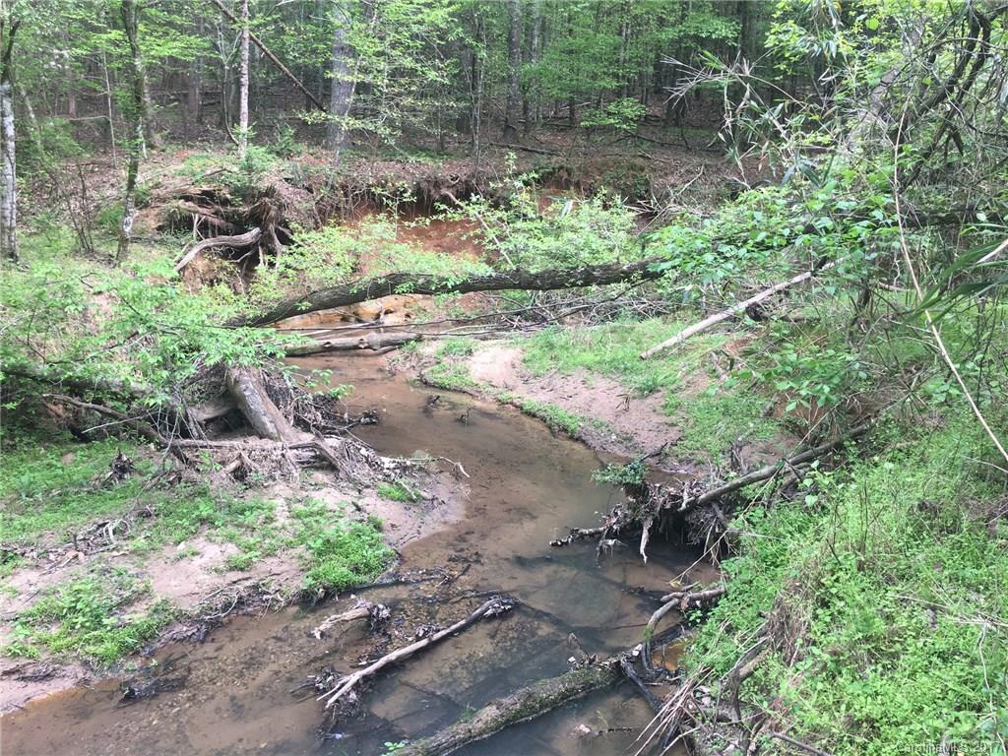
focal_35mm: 29
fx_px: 844
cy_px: 378
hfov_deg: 61.7
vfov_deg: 48.2
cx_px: 504
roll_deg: -1.6
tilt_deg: -14.3
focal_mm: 4.15
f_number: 2.2
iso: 32
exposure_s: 1/120
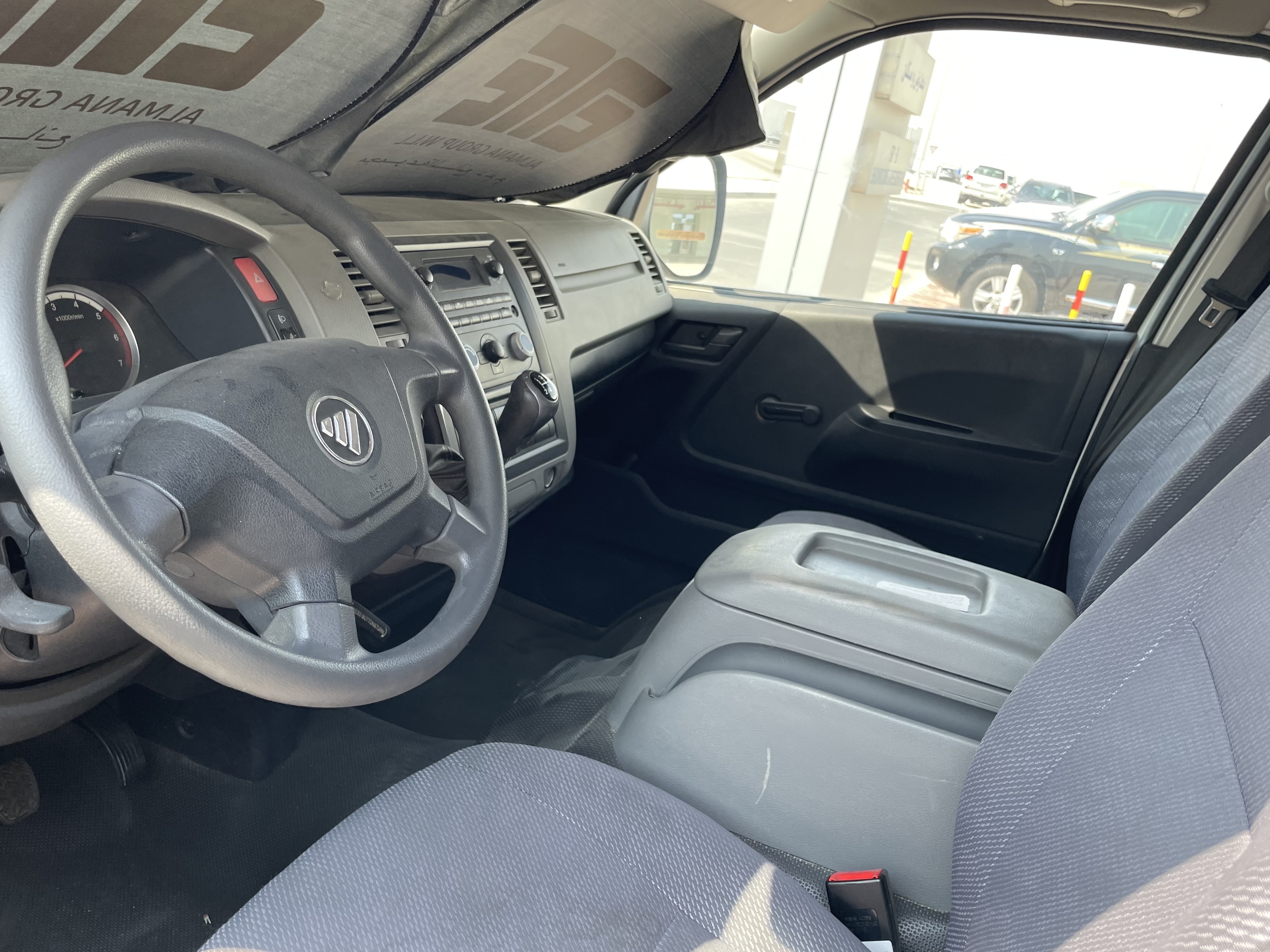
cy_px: 506
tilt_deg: -20.1
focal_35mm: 28
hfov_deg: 63.4
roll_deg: -11.3
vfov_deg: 49.7
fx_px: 1027
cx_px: 651
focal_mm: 4.2
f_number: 1.6
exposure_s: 1/299
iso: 32
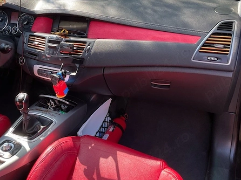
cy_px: 77
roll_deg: +4.1
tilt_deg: -27.7
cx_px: 92
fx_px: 244
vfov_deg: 40.6
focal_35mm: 35
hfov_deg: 52.2
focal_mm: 4.2
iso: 32
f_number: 1.6
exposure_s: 1/175
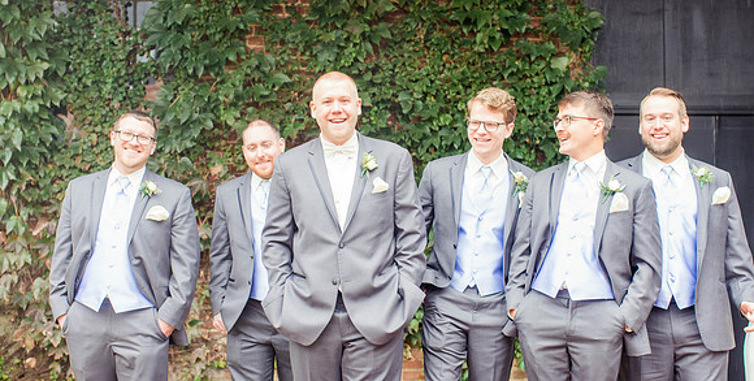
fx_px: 1136
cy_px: 244
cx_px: 389
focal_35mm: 58
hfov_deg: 36.7
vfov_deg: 19.0
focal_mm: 35
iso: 500
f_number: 2.5
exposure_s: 1/160
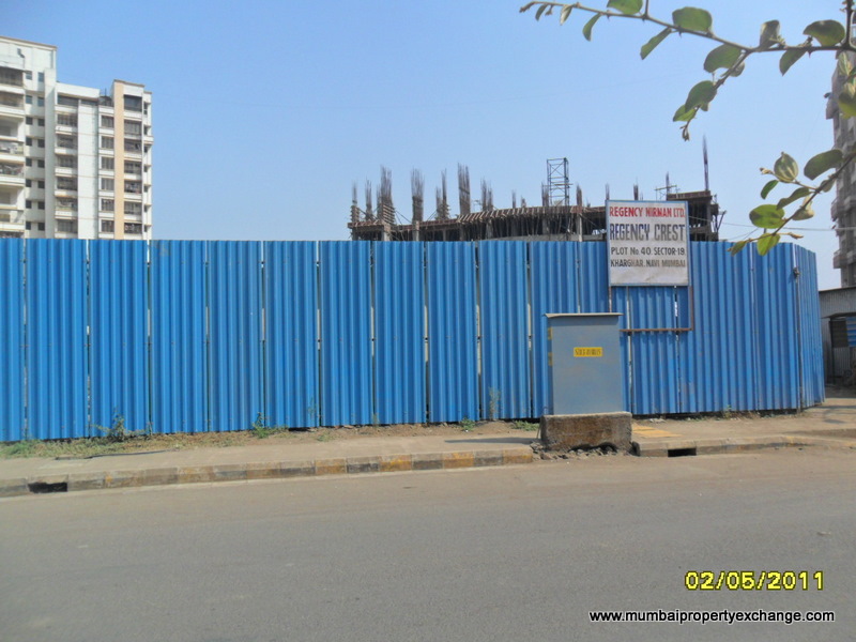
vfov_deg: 51.4
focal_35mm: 27
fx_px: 668
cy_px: 321
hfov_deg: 65.3
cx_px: 428
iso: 100
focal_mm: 4.9
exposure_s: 1/180
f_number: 8.9
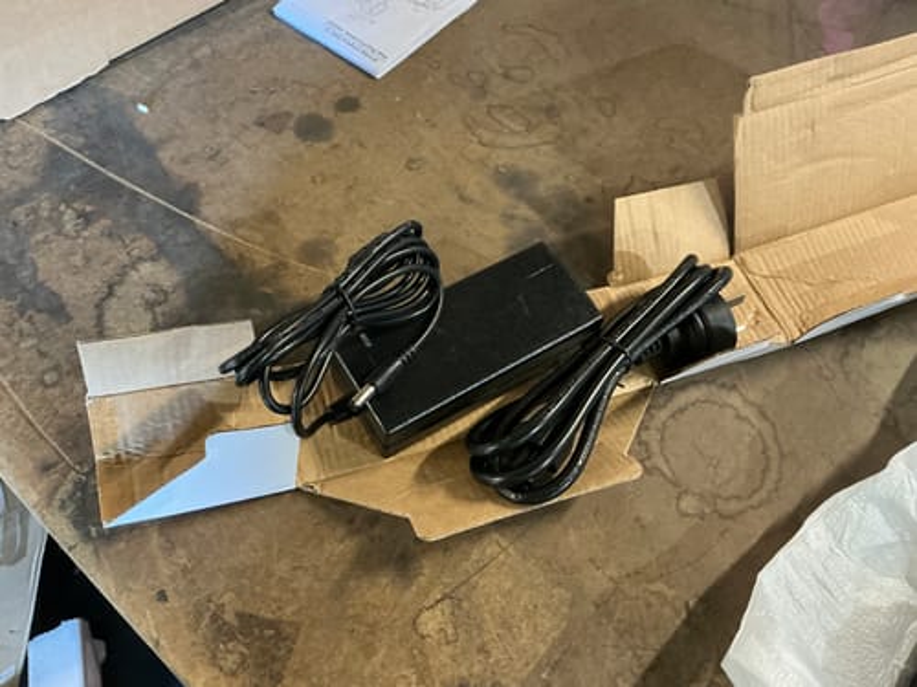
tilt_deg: -59.2
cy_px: 344
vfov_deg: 49.7
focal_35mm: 28
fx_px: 742
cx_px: 458
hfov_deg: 63.4
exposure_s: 1/25
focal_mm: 3
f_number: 1.8
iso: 250
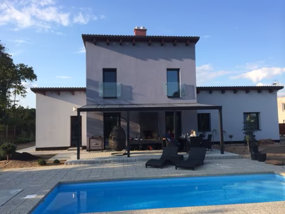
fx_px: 247
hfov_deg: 60.0
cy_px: 107
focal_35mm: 30
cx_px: 142
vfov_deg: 46.8
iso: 32
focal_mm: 4.12
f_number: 2.2
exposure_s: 1/1172
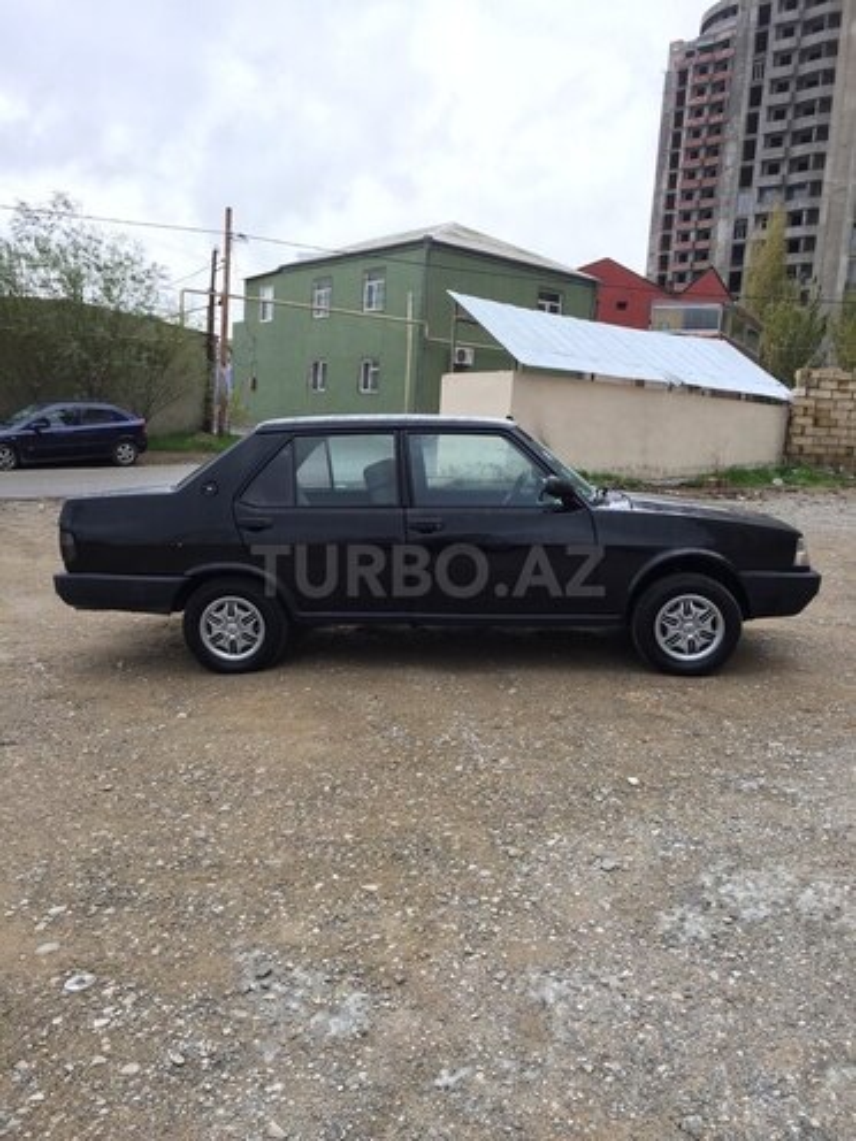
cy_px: 570
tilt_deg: -6.2
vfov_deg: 61.7
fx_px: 956
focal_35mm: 29
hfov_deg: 48.2
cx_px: 428
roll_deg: -4.5
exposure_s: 1/100
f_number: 2.2
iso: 32
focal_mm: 4.15
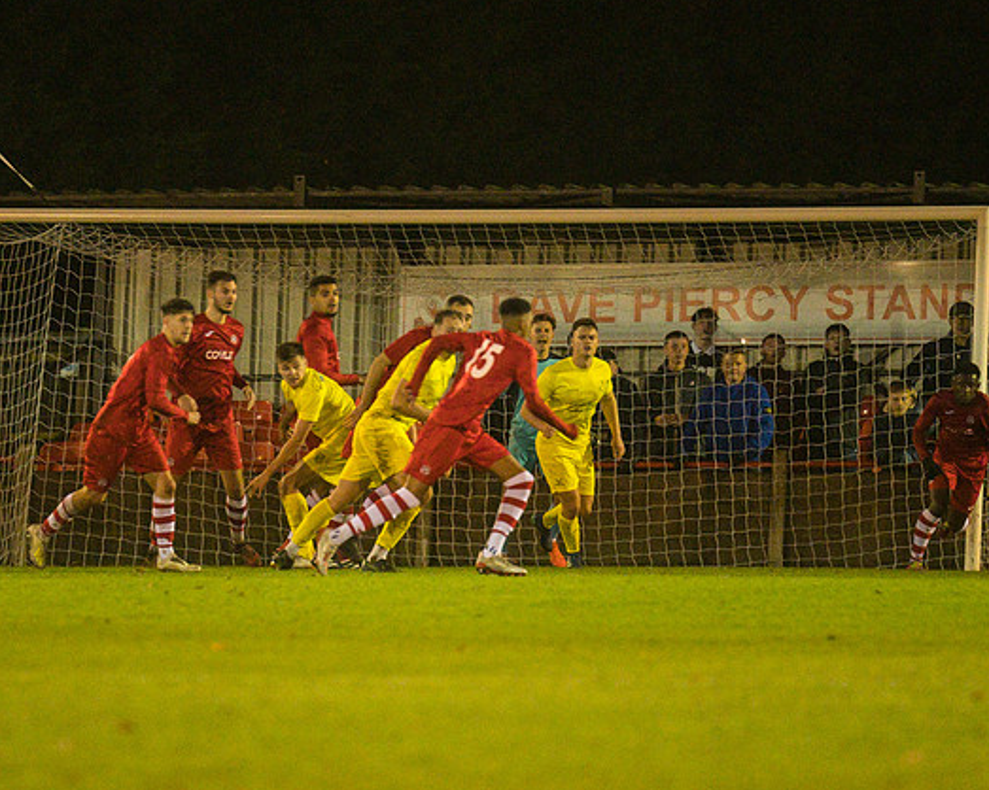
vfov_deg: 2.8
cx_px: 447
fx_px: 16005
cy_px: 397
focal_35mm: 547
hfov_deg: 3.5
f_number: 2.8
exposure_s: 1/640
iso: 5000
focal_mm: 300
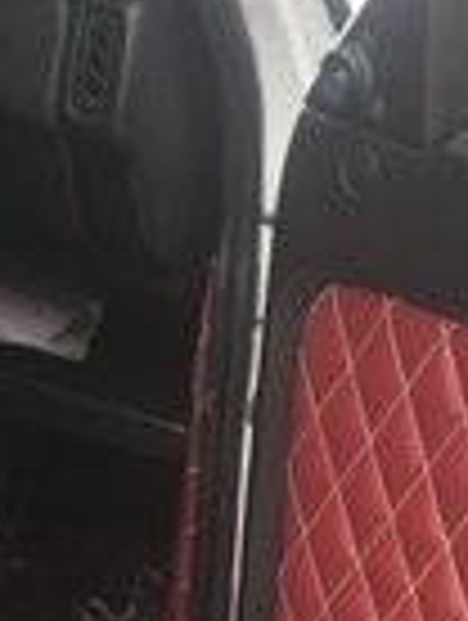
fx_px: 1869
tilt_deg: -34.5
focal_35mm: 104
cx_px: 477
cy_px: 1008
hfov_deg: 14.0
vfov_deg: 16.6
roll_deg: -11.4
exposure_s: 1/50
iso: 40
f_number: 2.2
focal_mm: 4.15
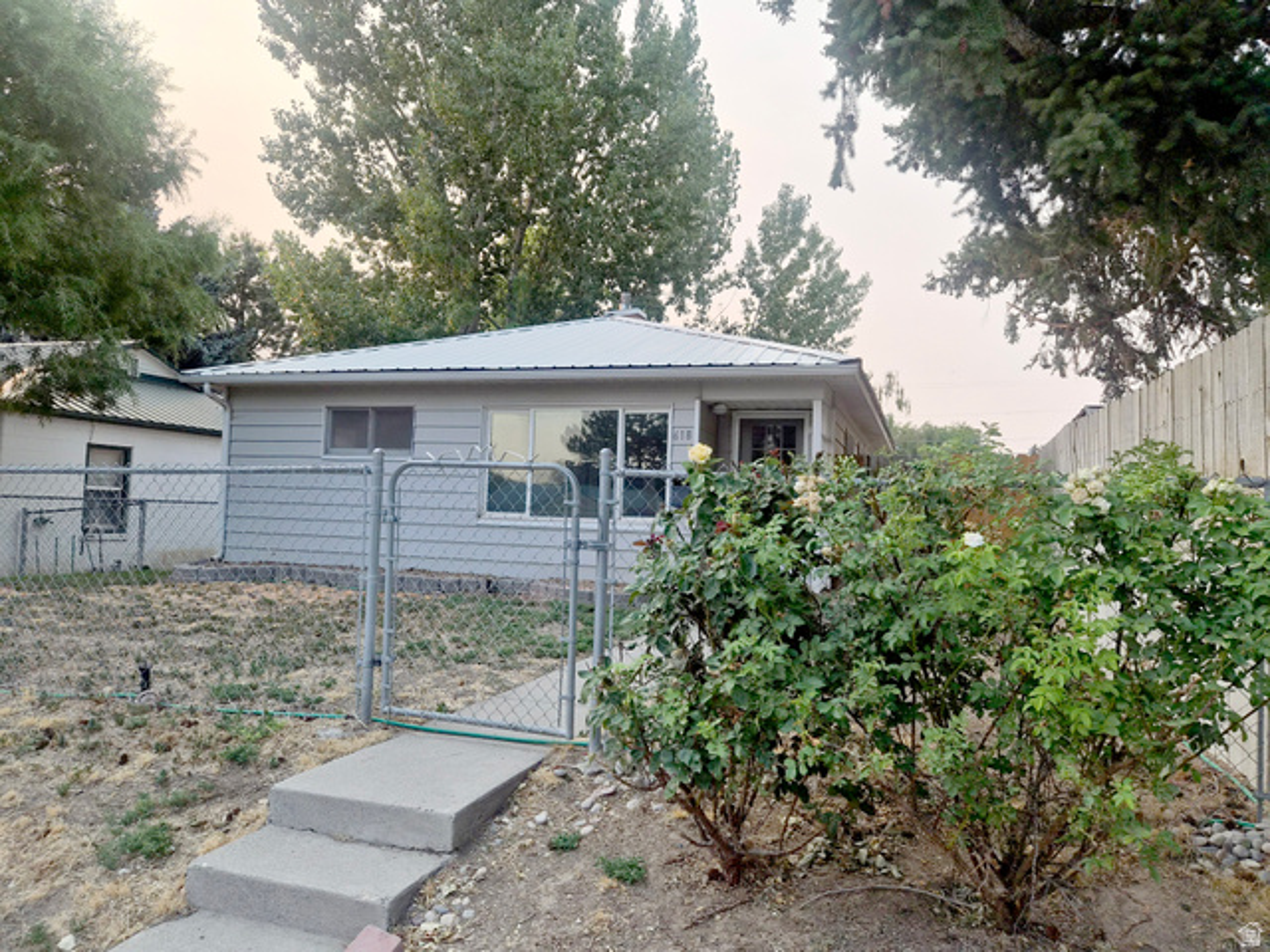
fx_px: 844
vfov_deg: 58.9
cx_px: 635
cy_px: 476
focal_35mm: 23
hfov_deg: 73.9
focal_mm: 5.4
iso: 80
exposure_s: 1/1412
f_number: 1.8
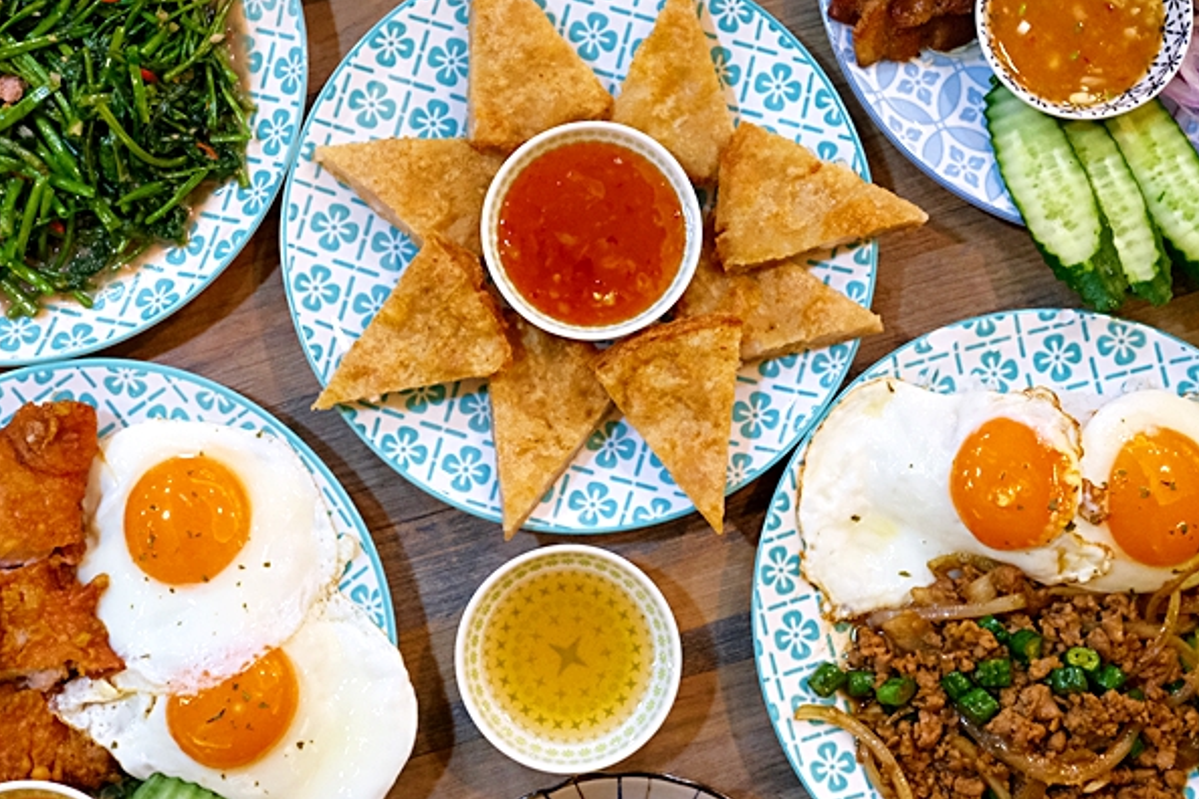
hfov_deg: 37.5
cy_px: 284
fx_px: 1765
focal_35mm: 53
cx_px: 537
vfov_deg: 25.4
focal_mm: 23
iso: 3200
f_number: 3.6
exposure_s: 1/400
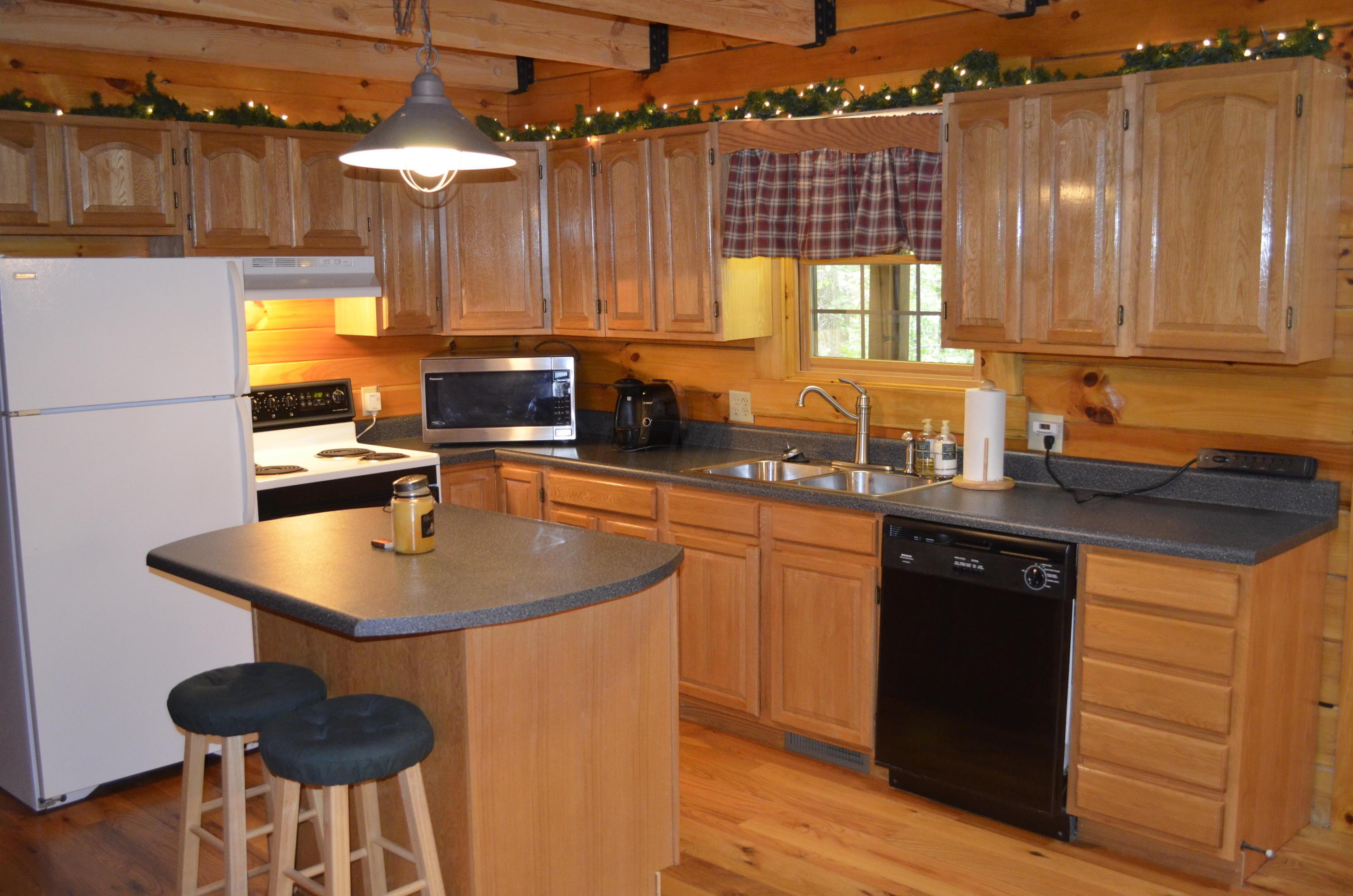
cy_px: 448
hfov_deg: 57.3
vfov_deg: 39.8
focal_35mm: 33
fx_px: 1238
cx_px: 676
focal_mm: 22
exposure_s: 1/60
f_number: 4
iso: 1800
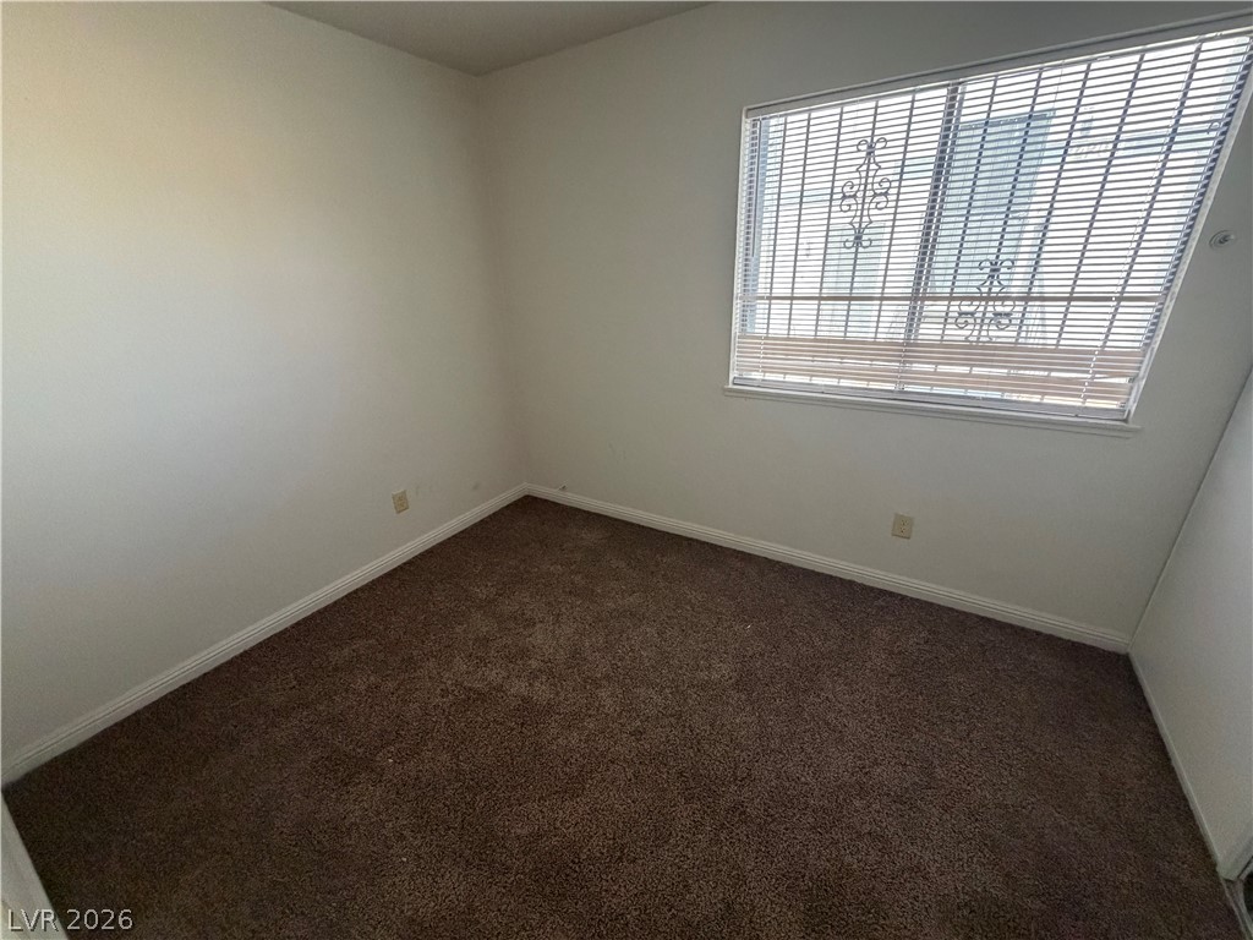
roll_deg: +2.4
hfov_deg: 102.1
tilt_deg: -22.6
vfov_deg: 85.7
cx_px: 626
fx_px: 507
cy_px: 470
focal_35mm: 14
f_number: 2.2
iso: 640
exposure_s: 1/60
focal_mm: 2.22
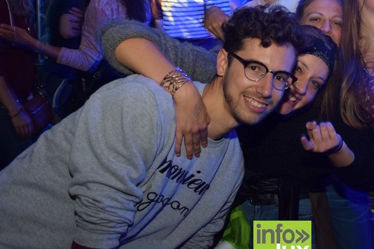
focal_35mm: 55
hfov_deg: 35.5
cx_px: 282
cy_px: 65
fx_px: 569
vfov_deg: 24.5
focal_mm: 23
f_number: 4.5
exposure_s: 1/10
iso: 800
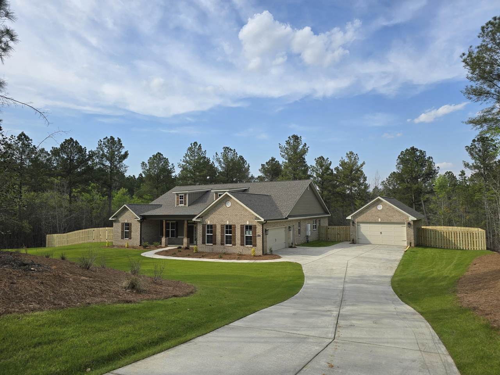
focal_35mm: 23
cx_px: 250
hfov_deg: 73.9
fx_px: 332
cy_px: 188
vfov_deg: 58.9
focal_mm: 6.3
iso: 12
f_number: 1.7
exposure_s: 1/857
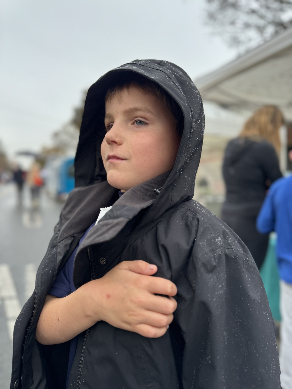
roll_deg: -3.2
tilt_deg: -1.1
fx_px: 270
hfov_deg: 56.8
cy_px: 194
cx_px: 146
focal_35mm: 24
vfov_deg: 71.6
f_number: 1.78
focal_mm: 6.86
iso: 100
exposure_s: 1/121
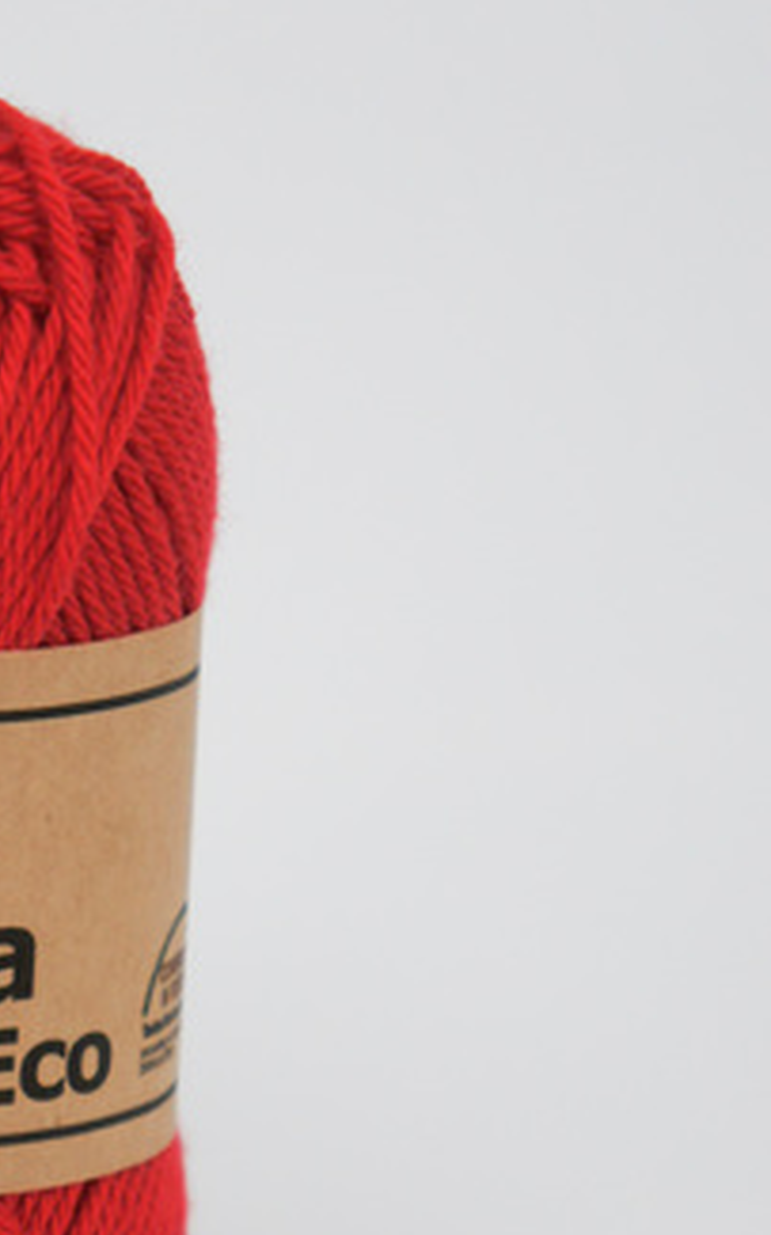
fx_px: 6159
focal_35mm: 183
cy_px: 996
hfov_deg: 7.1
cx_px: -120
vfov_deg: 11.4
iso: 320
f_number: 5.6
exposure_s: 1/100
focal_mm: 55
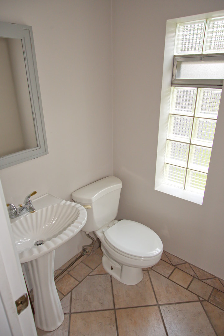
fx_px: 224
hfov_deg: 53.1
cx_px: 112
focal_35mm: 24
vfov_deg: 73.8
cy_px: 168
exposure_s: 1/200
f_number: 8
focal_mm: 24
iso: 1000
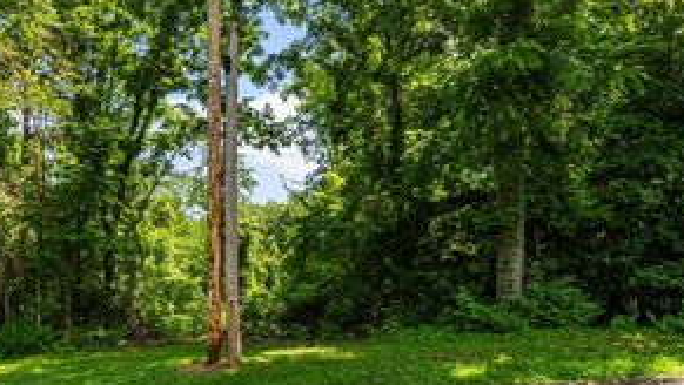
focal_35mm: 27
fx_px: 490
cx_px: 216
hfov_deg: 67.5
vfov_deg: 42.4
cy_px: 255
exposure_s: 1/125
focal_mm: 10
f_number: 8
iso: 400
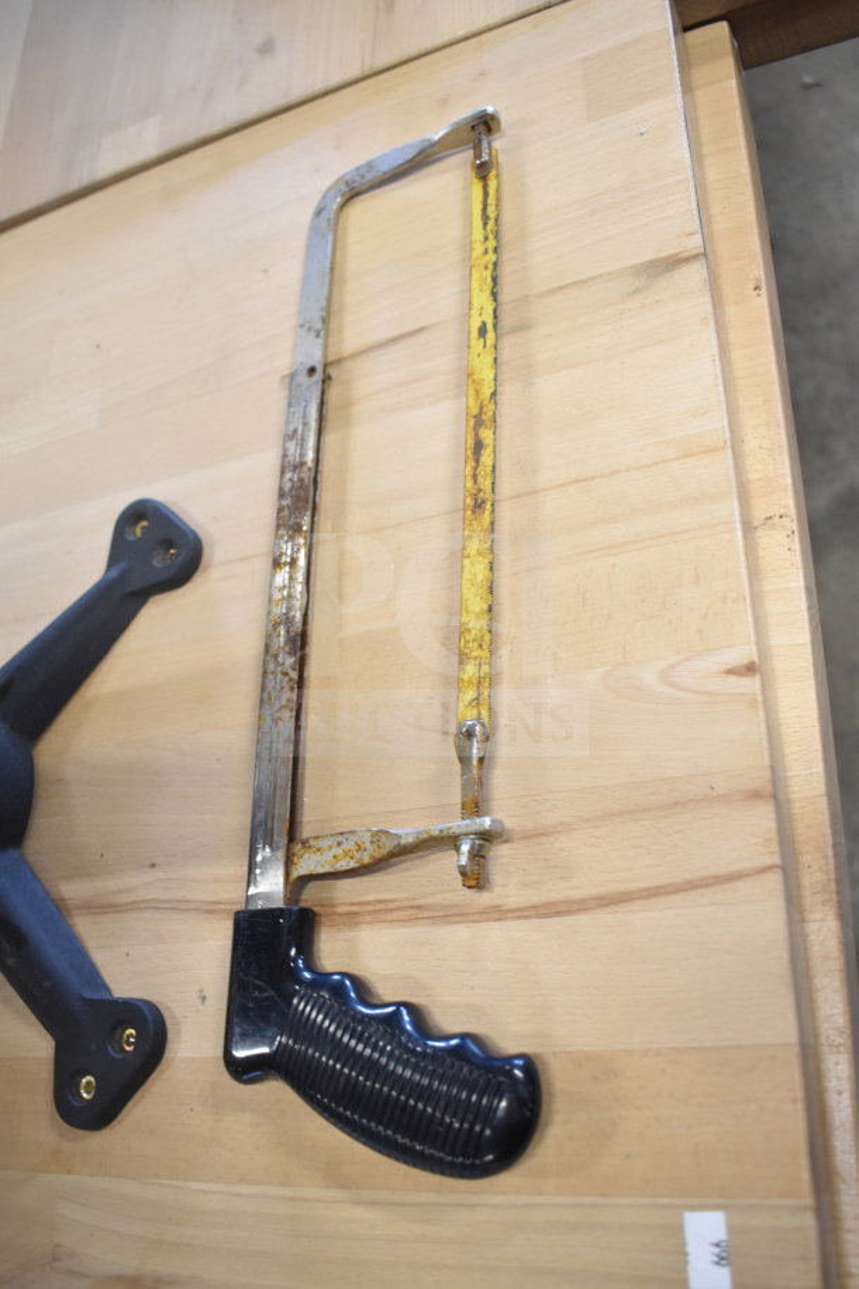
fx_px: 1127
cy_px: 644
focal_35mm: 32
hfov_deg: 41.7
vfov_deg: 59.5
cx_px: 430
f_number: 3.8
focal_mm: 21
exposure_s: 1/30
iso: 1250
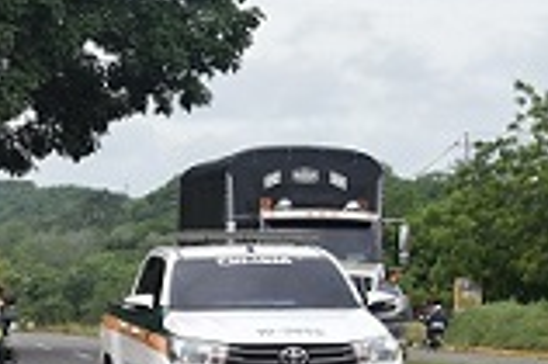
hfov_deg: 9.8
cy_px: 326
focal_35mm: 209
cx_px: -3
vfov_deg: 6.5
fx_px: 3182
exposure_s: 1/320
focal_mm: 55
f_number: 9
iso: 200
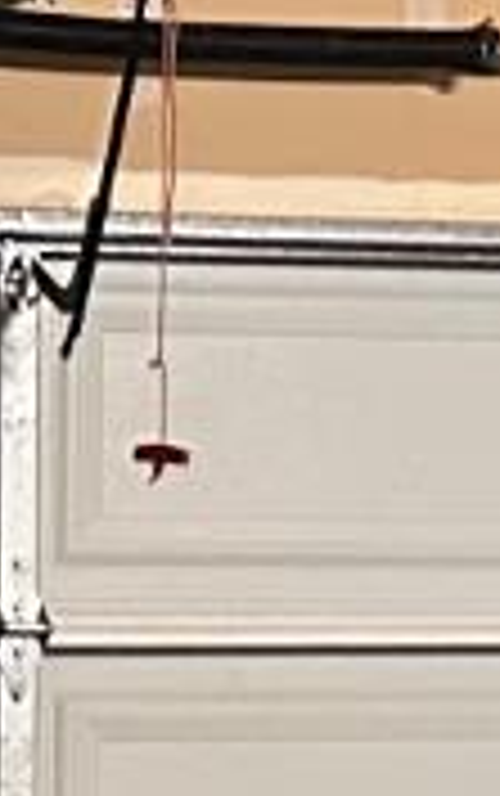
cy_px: 1041
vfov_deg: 9.6
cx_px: -158
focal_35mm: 215
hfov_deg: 6.1
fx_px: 4676
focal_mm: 6.86
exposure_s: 1/40
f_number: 1.78
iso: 800
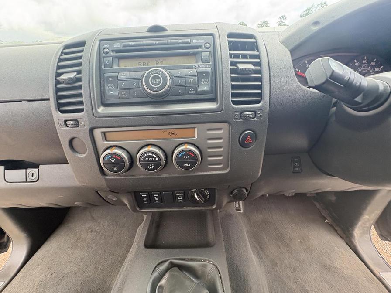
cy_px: 146
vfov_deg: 85.7
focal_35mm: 14
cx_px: 196
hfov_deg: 102.1
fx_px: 158
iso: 200
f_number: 2.2
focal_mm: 2.22
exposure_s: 1/83
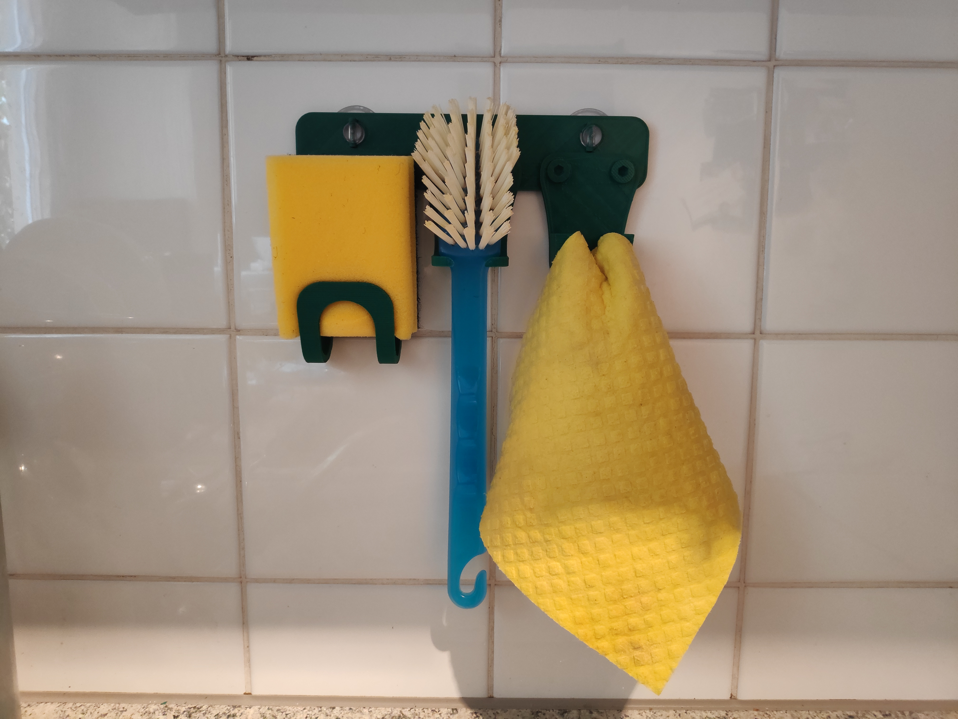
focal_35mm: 20
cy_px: 360
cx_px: 479
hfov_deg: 81.7
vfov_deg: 66.0
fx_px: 554
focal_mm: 3.94
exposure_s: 1/50
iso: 861
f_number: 1.9
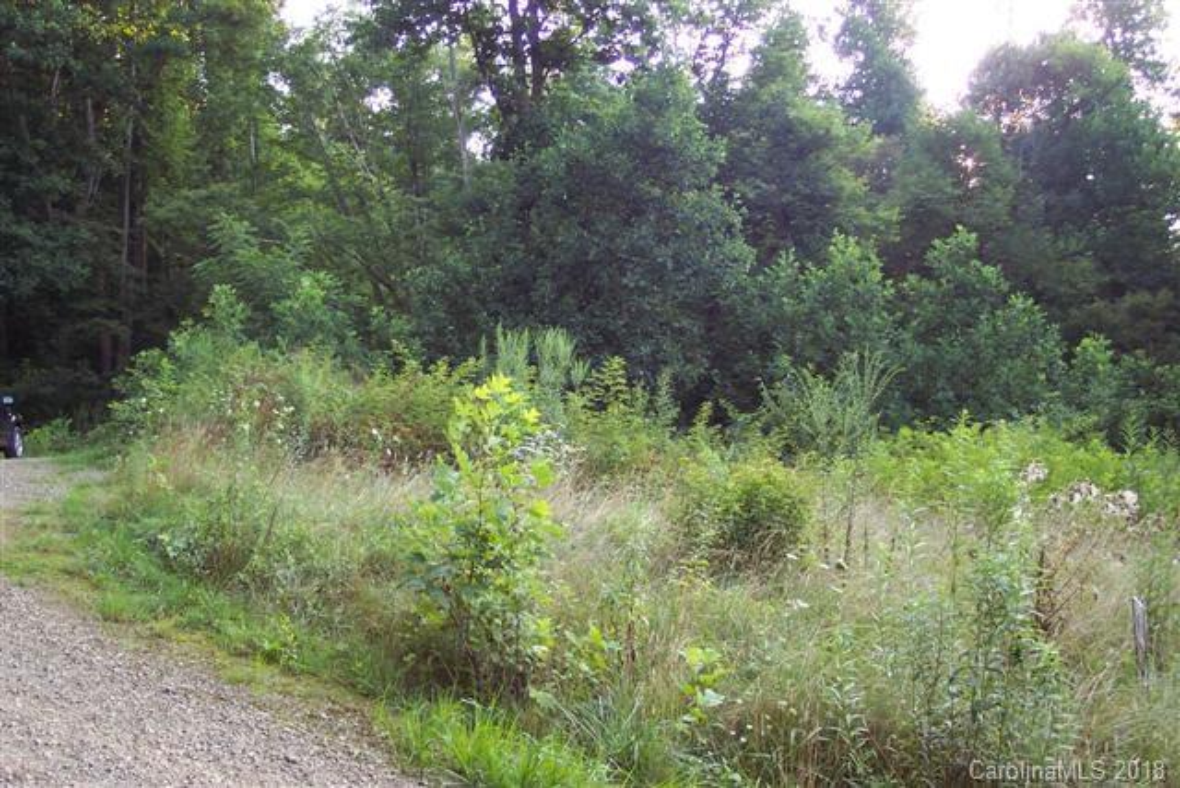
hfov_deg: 50.7
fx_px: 1246
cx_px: 590
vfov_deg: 35.1
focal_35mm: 38
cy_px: 394
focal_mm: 8
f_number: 2.8
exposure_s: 1/90
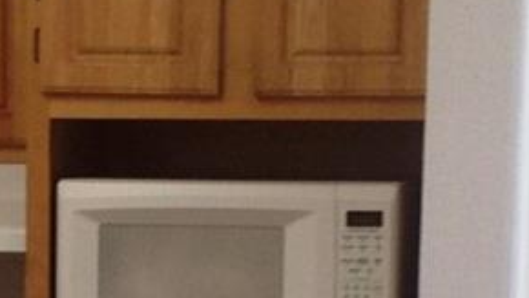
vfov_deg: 5.7
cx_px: 157
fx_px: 2945
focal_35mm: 210
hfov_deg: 10.3
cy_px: 512
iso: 50
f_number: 2.4
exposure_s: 1/30
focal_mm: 4.28
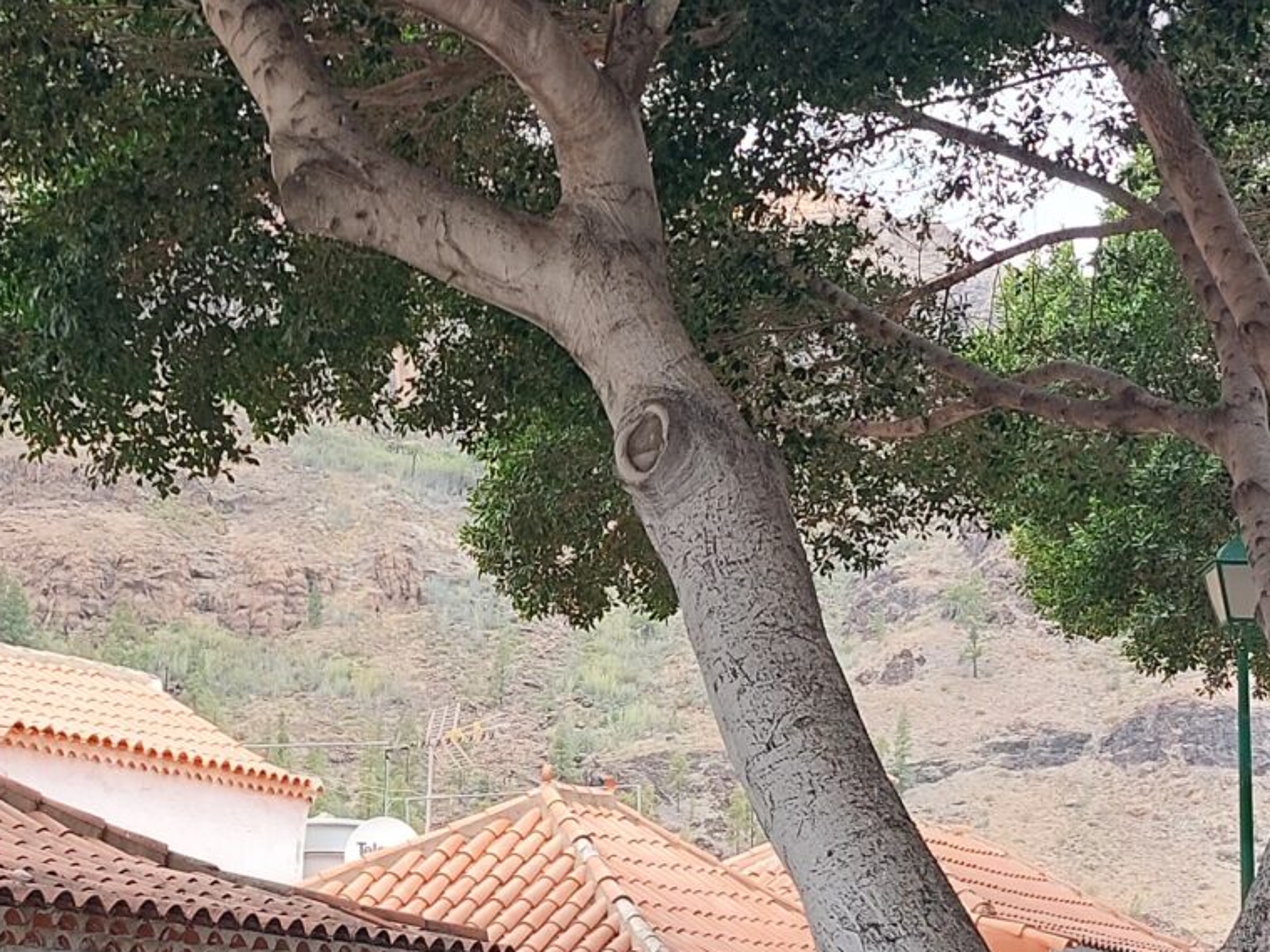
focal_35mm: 81
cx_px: 224
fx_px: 2971
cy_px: 748
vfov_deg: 18.1
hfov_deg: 23.7
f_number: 1.8
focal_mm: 5.23
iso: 25
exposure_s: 1/173
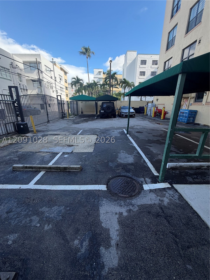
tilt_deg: -18.7
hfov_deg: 85.7
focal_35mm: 14
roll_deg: -0.9
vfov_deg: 102.1
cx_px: 105
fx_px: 113
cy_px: 140
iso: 50
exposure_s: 1/502
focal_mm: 2.22
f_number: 2.2
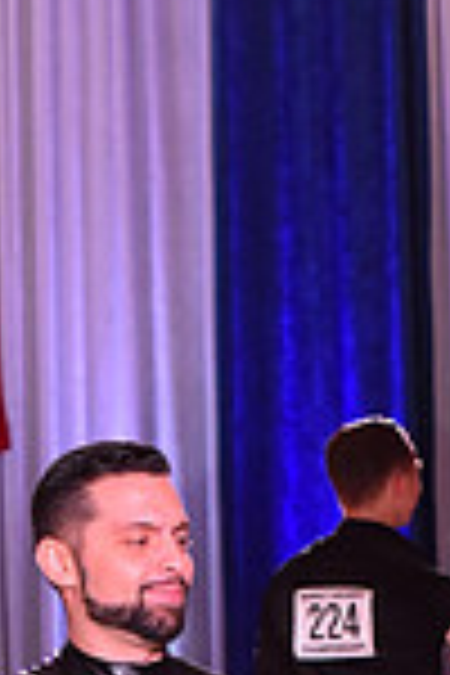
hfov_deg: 5.1
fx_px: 5062
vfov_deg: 7.5
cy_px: 1017
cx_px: 290
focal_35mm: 270
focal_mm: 70
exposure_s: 1/250
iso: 2500
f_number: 5.6
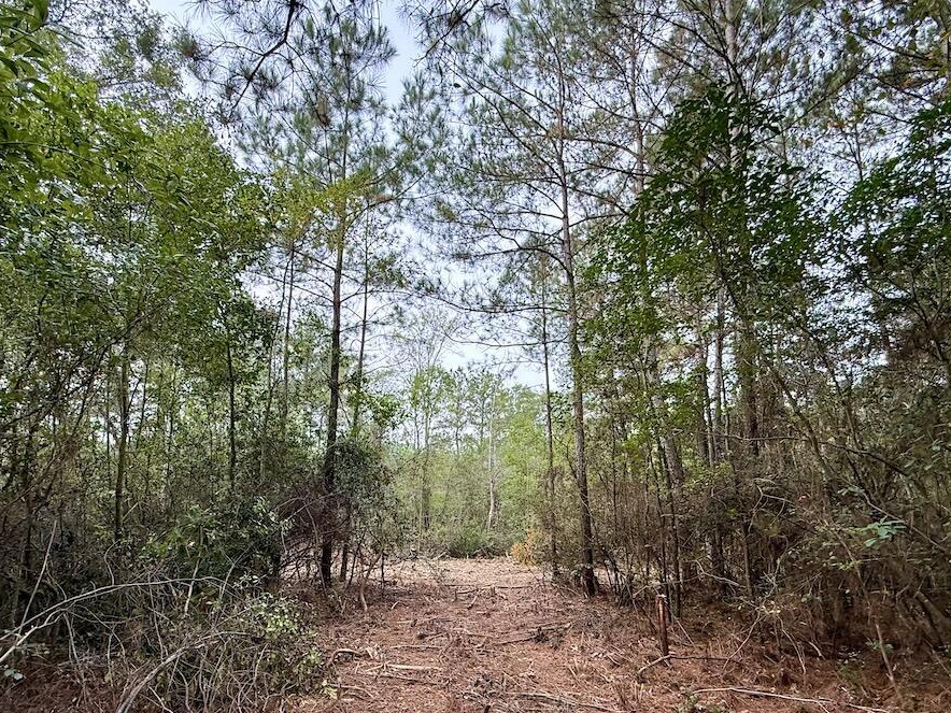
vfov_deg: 66.8
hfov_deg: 84.6
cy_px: 476
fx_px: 522
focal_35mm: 19
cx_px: 458
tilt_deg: +7.5
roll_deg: -0.9
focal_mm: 2.22
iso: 64
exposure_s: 1/203
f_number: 2.2
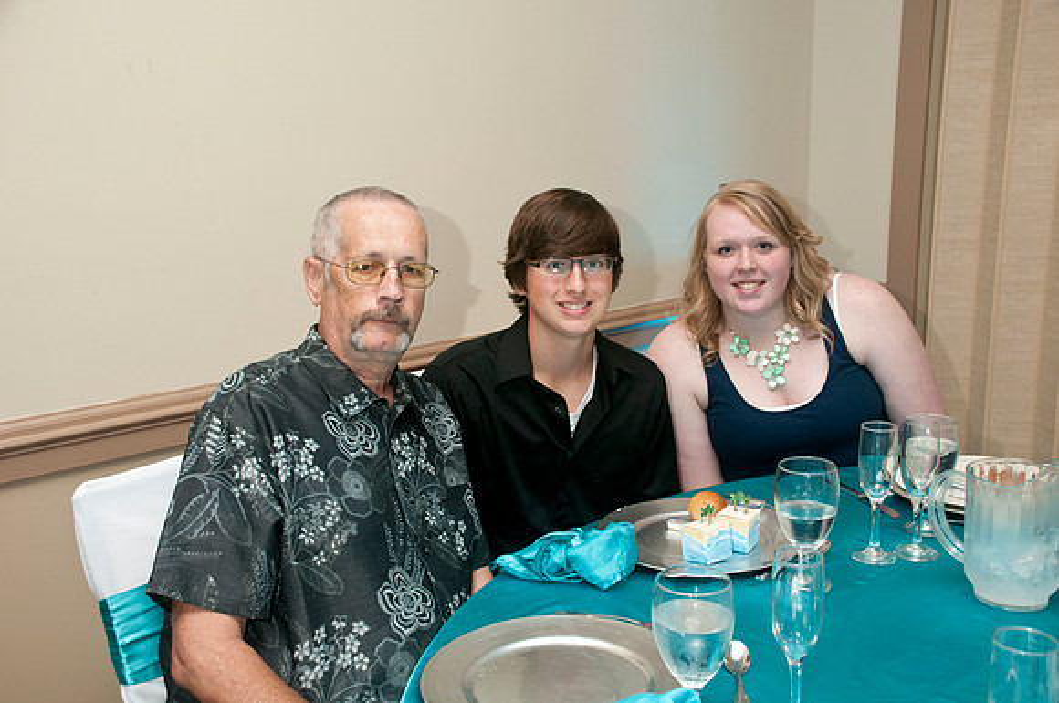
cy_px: 352
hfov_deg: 49.6
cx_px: 530
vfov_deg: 34.1
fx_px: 1146
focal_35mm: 39
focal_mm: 26
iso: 400
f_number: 5.6
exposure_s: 1/160
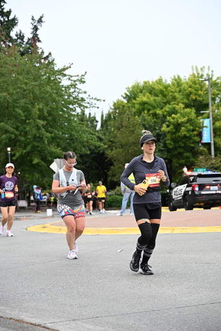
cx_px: 110
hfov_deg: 19.5
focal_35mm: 70
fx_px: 644
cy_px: 167
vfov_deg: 28.8
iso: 1600
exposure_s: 1/800
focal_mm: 69
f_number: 4
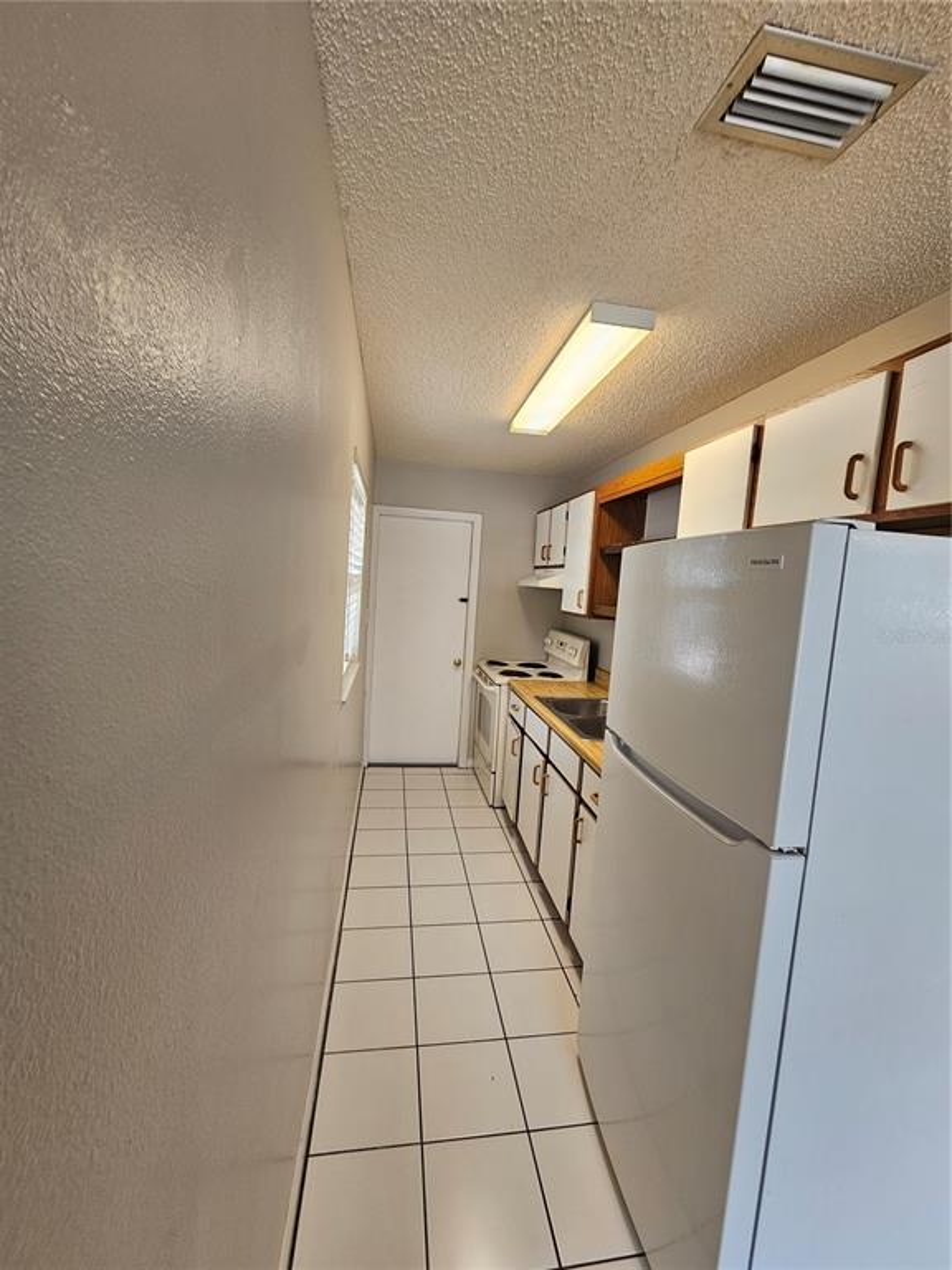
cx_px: 476
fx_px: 477
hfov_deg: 89.9
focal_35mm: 13
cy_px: 635
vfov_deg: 106.2
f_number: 2.2
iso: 64
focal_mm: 2.2
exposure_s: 1/60
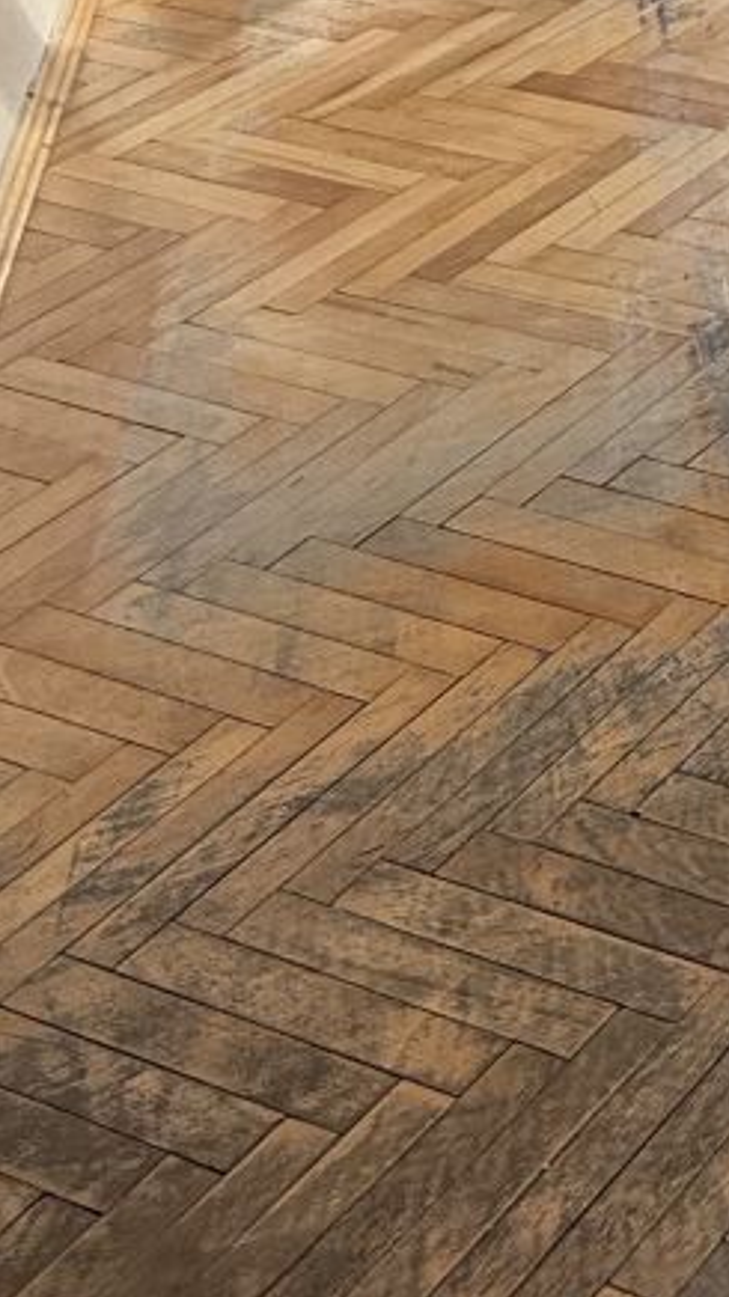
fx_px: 1926
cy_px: 681
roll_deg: +0.7
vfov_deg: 37.2
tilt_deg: -44.6
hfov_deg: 14.5
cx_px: 1732
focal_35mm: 56
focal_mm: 2.22
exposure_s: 1/181
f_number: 2.2
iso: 64
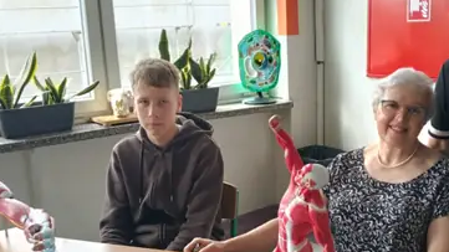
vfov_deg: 25.4
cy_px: 150
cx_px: 279
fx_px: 560
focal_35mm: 47
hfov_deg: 43.4
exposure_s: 1/33.3
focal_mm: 3.98
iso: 80
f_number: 1.8
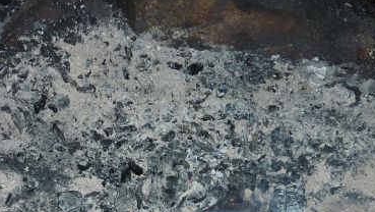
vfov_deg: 19.9
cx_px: 177
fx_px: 587
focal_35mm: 59
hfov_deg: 35.4
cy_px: 202
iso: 100
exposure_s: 1/125
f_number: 3.3
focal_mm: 4.1
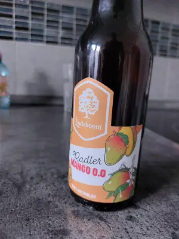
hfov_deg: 56.8
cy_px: 120
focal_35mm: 24
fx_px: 165
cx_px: 90
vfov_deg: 71.6
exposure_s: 1/50
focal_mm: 5.23
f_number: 1.8
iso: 320
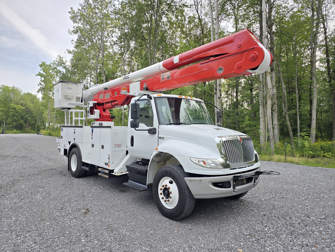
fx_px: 223
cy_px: 126
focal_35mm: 23
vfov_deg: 58.9
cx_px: 168
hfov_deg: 73.9
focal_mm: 6.3
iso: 16
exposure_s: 1/180
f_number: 1.7
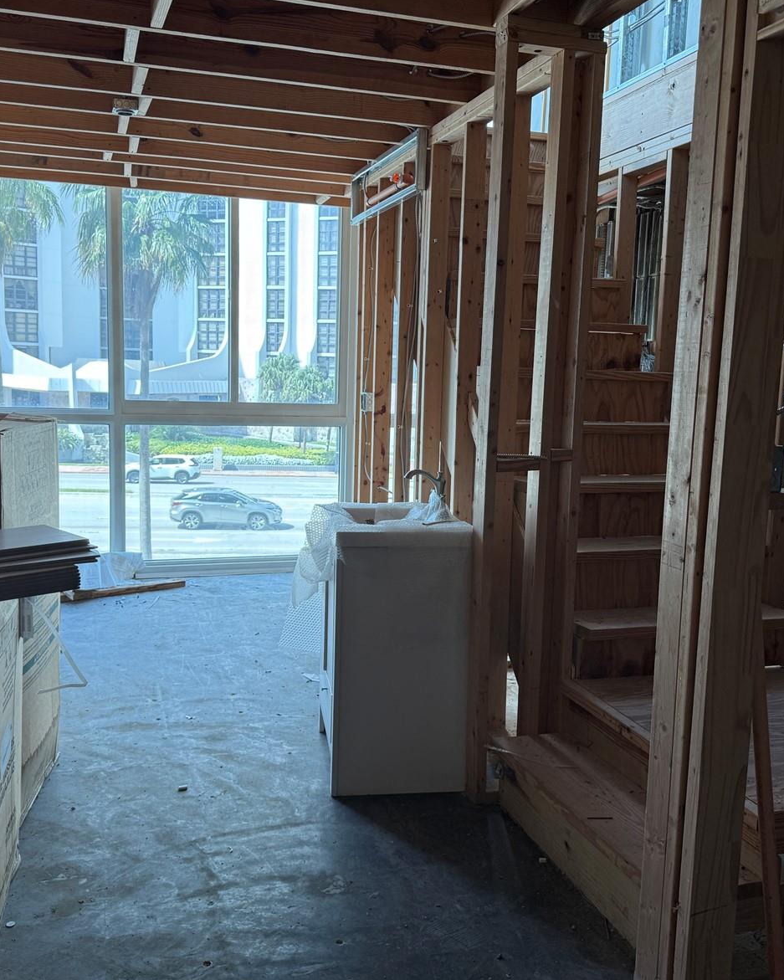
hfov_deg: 45.8
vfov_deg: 55.7
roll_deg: -2.2
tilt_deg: -7.6
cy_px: 485
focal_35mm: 32
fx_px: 928
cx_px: 373
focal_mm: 6.76
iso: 50
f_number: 1.78
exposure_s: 1/140
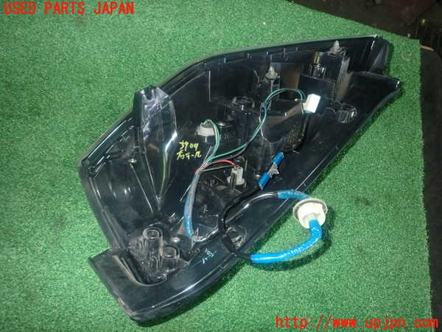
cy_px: 166
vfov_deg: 54.9
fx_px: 319
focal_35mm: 25
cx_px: 221
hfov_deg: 69.4
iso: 640
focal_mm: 4.5
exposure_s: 1/30
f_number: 5.6
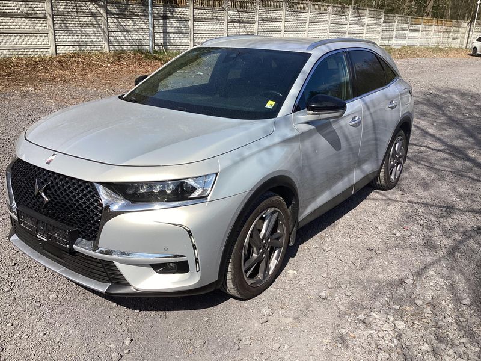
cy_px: 180
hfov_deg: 58.4
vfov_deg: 45.4
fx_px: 431
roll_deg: -3.1
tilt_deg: -20.6
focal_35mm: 31
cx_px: 240
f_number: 2.4
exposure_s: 1/1456
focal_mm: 3.3
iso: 25
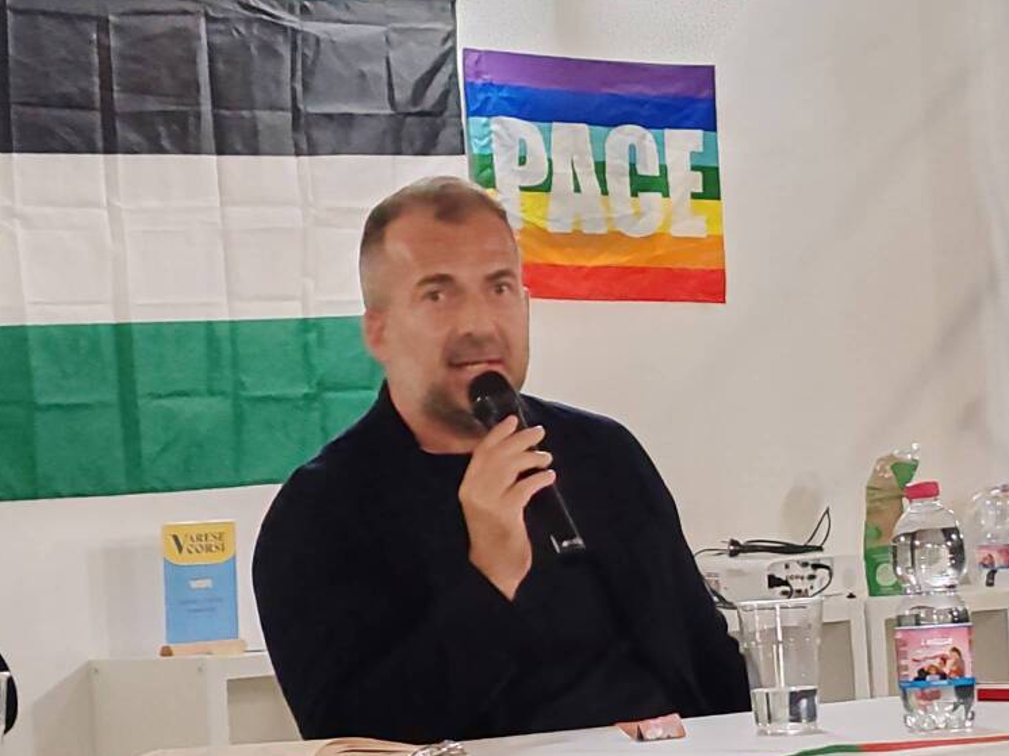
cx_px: 586
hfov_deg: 17.3
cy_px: 467
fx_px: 3322
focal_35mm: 114
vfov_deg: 13.0
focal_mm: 6.12
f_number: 1.9
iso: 3200
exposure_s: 1/33
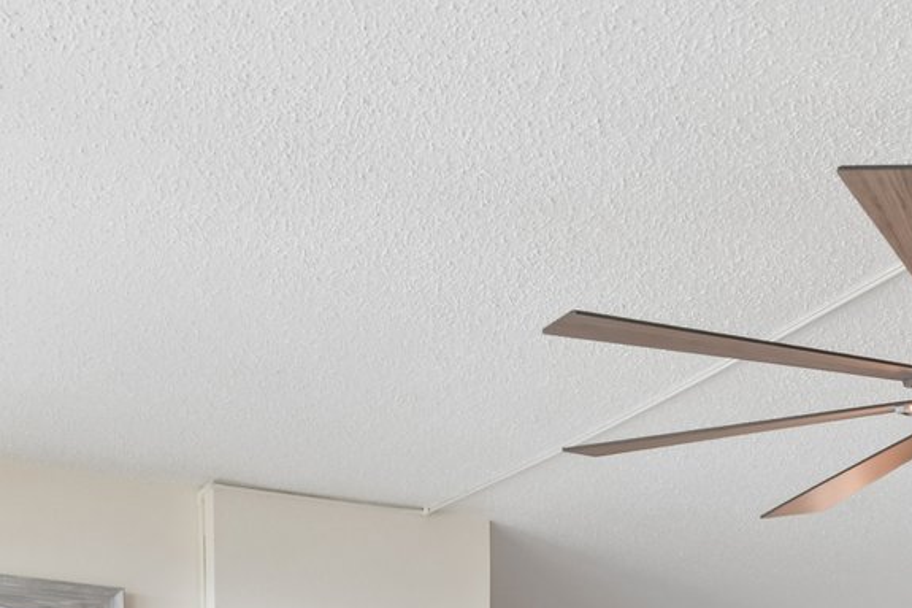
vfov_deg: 20.1
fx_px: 1444
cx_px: 495
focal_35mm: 57
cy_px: 944
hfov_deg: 35.0
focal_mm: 16
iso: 400
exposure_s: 1/30
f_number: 8
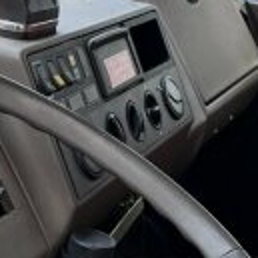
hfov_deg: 15.2
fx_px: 961
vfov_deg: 15.3
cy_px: 142
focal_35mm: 114
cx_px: 76
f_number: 1.5
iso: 50
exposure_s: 1/121
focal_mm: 5.7
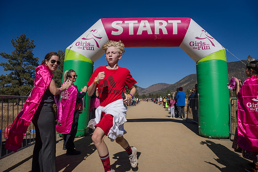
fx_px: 172
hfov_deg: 73.7
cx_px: 129
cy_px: 86
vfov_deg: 53.2
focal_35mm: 24
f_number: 4
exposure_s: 1/8000
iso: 320
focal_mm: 24
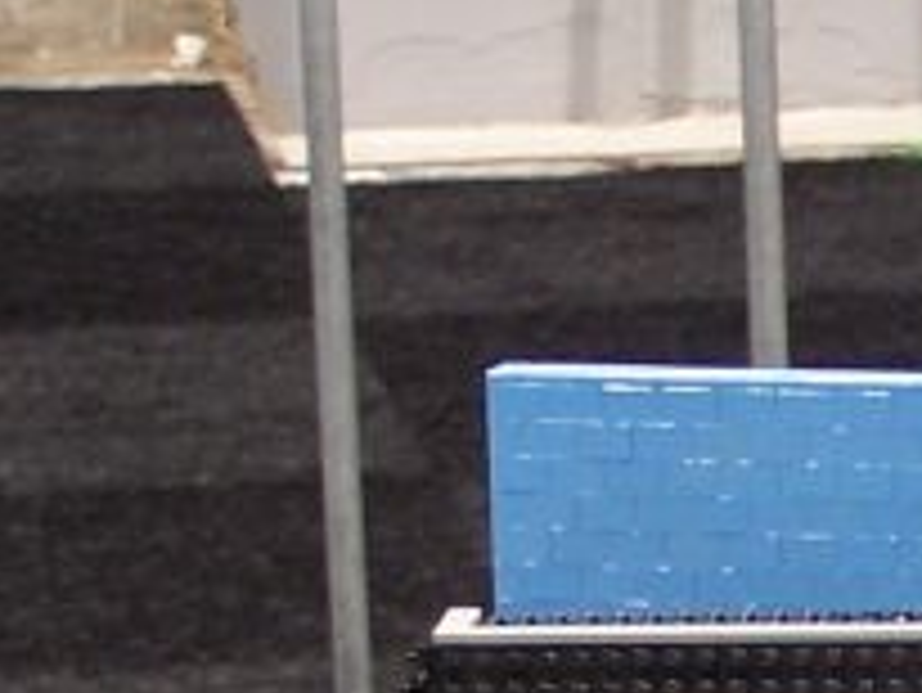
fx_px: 8901
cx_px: 1826
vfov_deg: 4.4
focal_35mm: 334
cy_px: 1359
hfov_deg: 5.8
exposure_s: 1/4
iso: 80
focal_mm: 11.1
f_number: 3.2
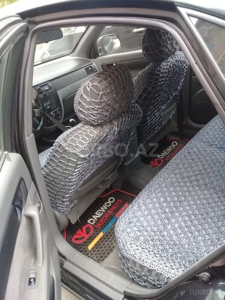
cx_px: 112
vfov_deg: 58.4
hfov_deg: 45.4
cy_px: 150
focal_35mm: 31
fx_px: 269
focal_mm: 3.3
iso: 64
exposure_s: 1/50
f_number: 2.2
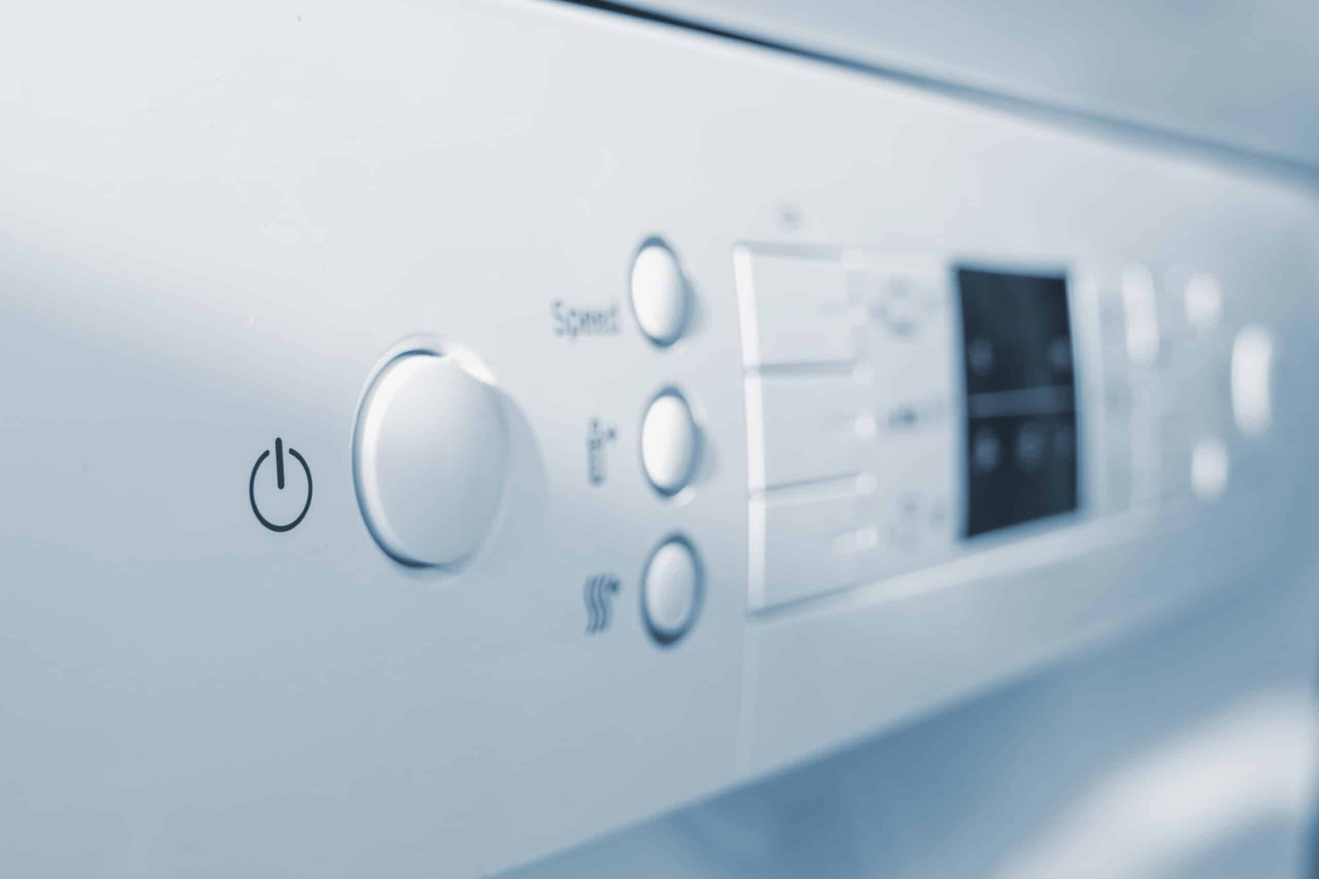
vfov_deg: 34.2
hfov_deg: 49.6
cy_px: 440
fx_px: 1429
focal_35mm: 39
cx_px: 660
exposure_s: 1/200
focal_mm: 39
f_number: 5.6
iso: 200
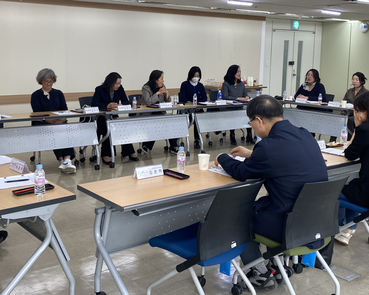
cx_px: 184
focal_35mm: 44
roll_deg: -1.3
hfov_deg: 42.0
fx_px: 480
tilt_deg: -7.0
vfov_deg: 33.9
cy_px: 105
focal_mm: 4.25
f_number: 1.8
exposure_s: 1/120
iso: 50
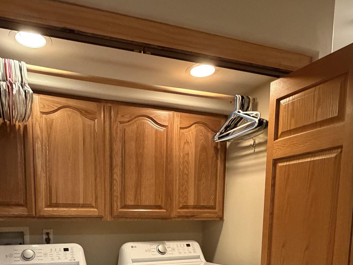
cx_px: 135
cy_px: 252
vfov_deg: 41.8
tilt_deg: -7.3
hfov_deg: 59.3
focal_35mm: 30
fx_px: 306
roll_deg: +0.2
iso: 800
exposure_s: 1/60
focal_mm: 2.22
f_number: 2.2
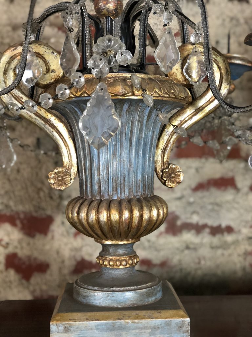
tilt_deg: -0.5
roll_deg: +0.9
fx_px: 505
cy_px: 168
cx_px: 126
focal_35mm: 52
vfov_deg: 36.8
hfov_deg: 28.0
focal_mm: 6
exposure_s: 1/25
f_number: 2.4
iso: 160
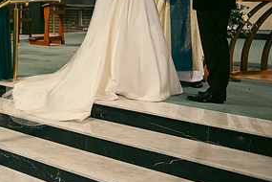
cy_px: 20
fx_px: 446
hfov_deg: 31.4
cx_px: 0
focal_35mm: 59
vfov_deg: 22.5
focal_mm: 29
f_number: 3.5
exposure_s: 1/160
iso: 1000
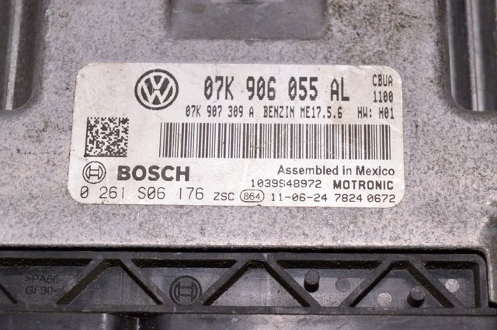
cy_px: 165
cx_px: 248
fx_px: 1138
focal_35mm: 82
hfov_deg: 24.6
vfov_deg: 16.5
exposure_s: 1/160
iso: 1600
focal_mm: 55
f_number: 8
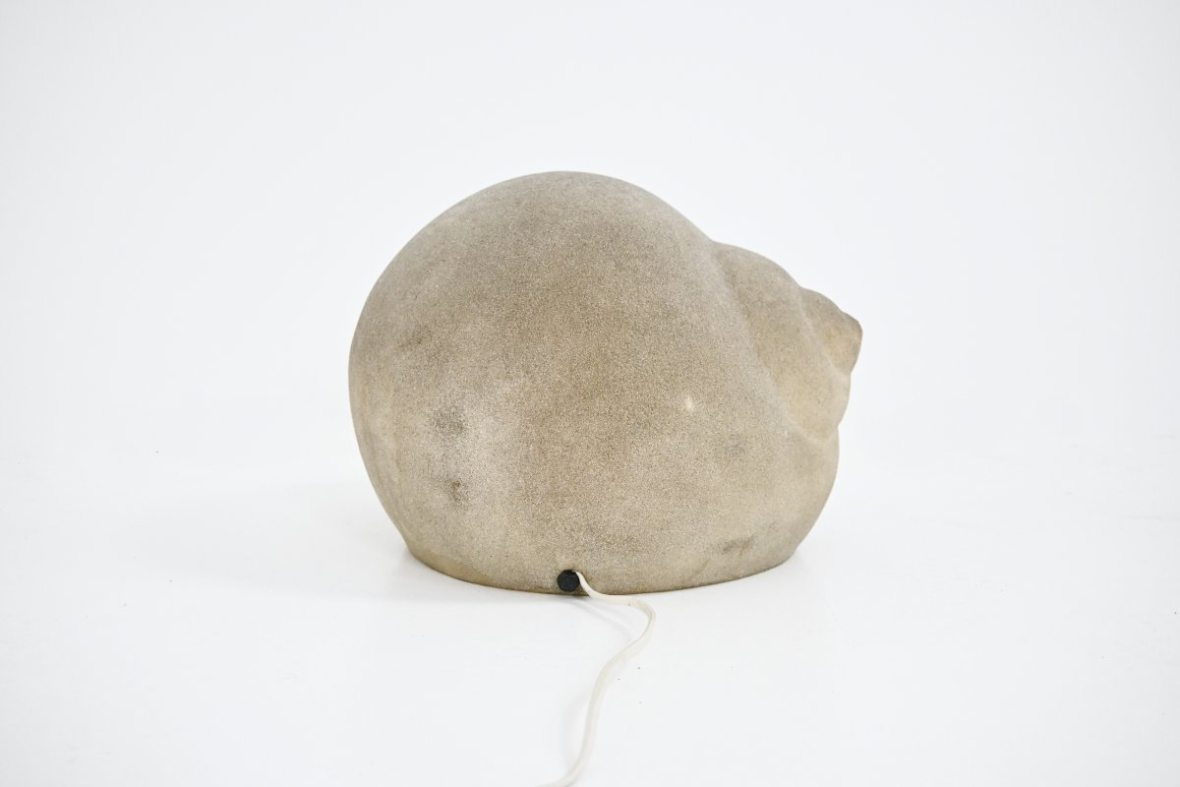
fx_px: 1180
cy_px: 394
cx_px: 590
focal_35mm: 36
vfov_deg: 36.9
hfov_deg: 53.1
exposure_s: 1/125
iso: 1400
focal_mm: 24
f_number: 3.8
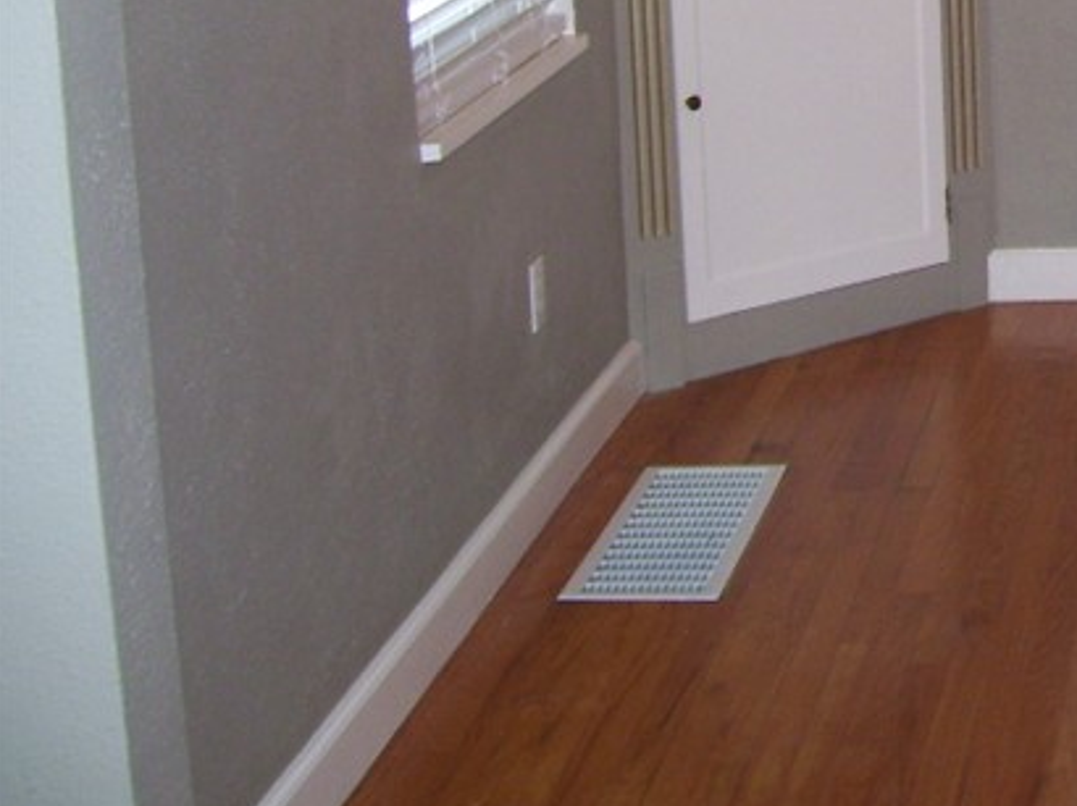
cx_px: 1340
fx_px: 2799
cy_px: -105
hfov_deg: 20.2
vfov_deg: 15.9
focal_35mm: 90
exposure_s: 1/60
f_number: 2.7
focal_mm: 6
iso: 125
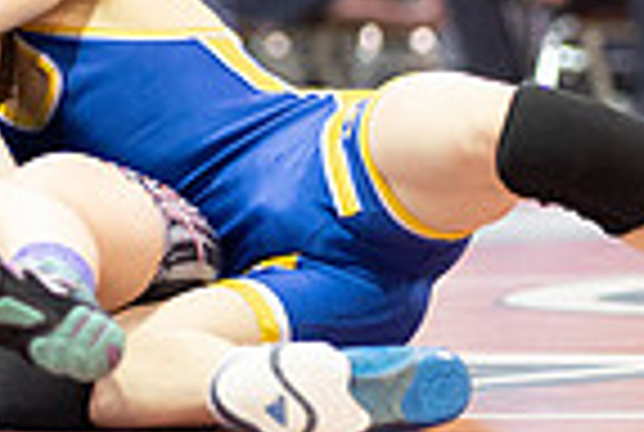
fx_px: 6167
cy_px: -7
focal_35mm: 344
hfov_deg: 6.0
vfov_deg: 4.0
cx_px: -5
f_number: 1.8
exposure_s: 1/500
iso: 5000
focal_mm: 85
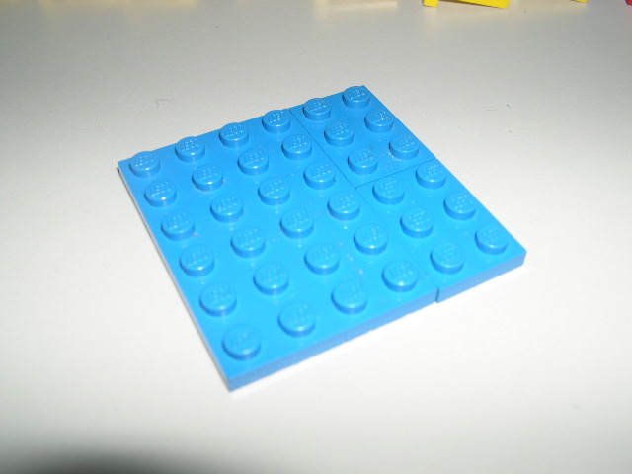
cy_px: 237
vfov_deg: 37.7
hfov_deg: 49.0
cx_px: 316
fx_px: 694
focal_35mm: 38
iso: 100
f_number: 7.6
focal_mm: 8
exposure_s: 1/60
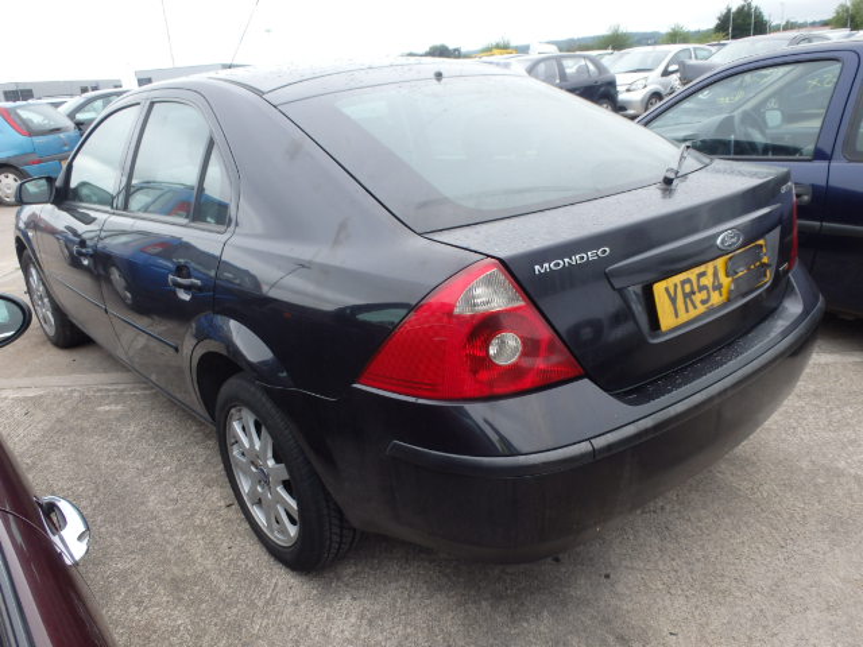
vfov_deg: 49.7
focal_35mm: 28
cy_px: 324
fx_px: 698
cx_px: 432
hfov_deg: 63.4
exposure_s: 1/200
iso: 125
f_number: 3.9
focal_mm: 5
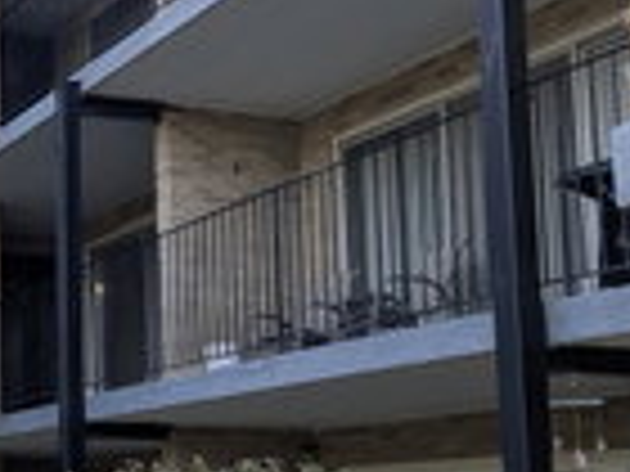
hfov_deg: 24.6
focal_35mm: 73
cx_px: -92
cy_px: 342
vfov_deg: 20.0
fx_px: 1329
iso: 47
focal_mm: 6.81
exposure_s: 1/765
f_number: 1.85
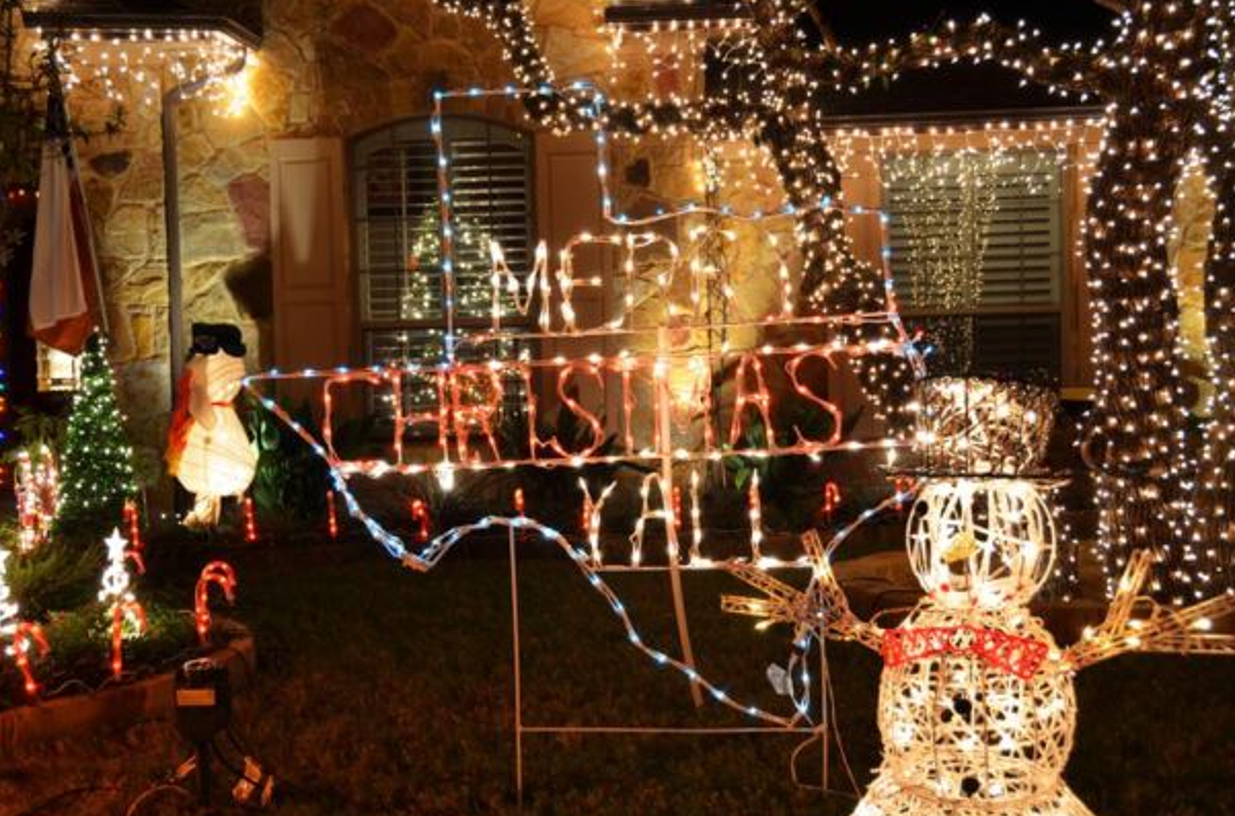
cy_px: 418
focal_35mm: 50
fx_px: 1694
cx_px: 590
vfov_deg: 27.1
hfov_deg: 40.0
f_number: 5
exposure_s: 1/5
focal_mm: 31
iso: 800
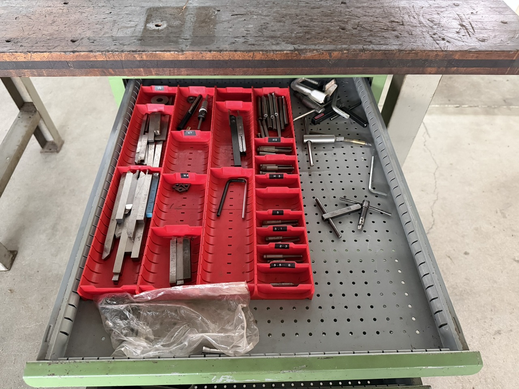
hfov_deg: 71.6
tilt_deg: -50.6
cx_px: 260
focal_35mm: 24
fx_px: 360
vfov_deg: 56.8
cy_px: 194
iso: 800
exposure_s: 1/50
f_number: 1.78
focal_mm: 6.76
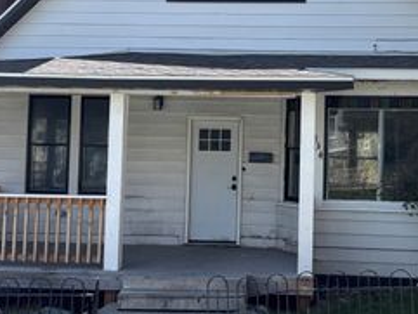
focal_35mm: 54
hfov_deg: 35.4
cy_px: 126
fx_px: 652
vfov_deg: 27.0
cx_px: 258
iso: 50
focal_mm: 5.96
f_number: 1.6
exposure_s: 1/1616
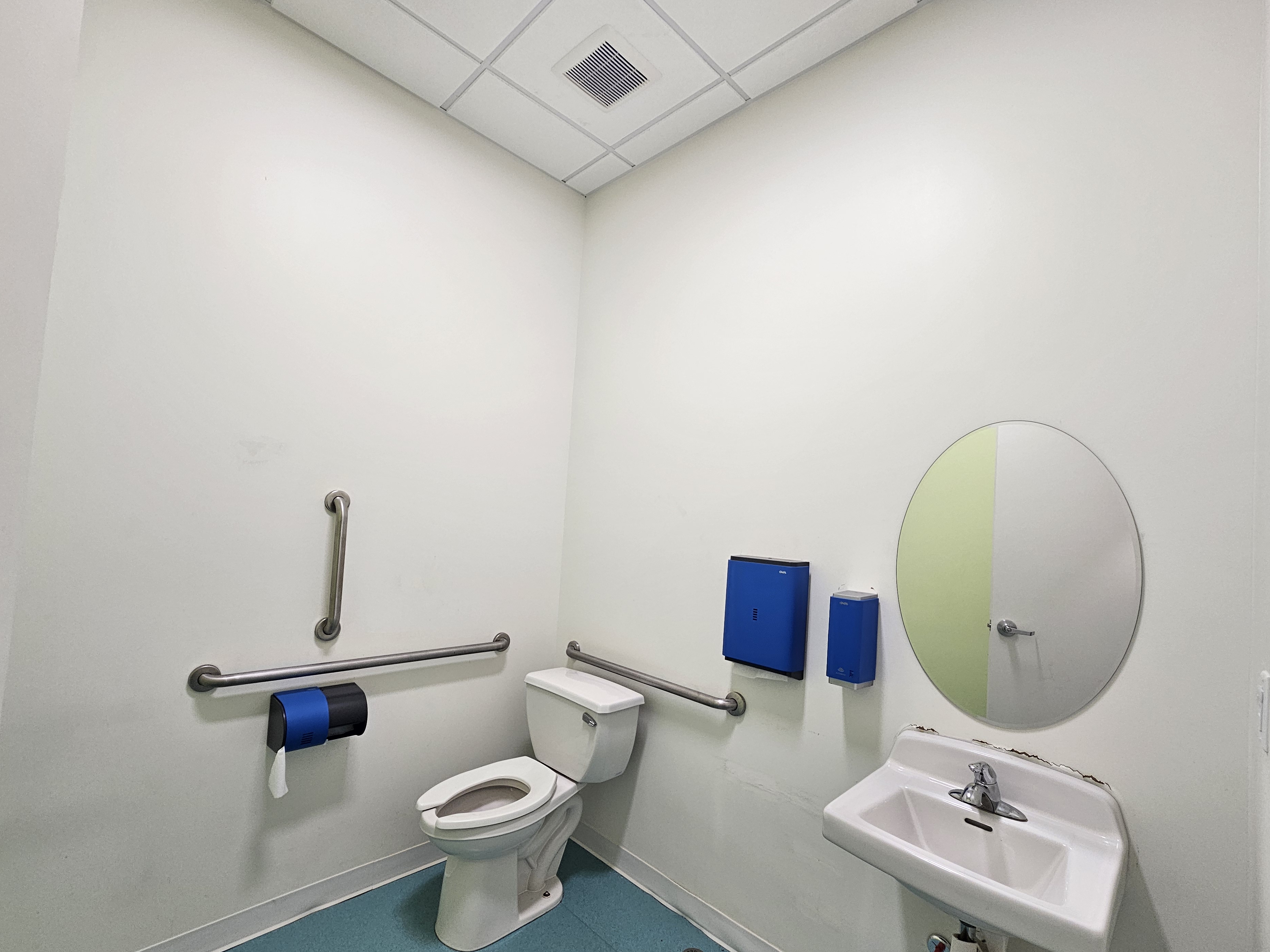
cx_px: 633
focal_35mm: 14
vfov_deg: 85.6
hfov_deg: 102.1
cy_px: 500
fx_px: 514
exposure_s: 1/60
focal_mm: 2.2
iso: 64
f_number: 2.2
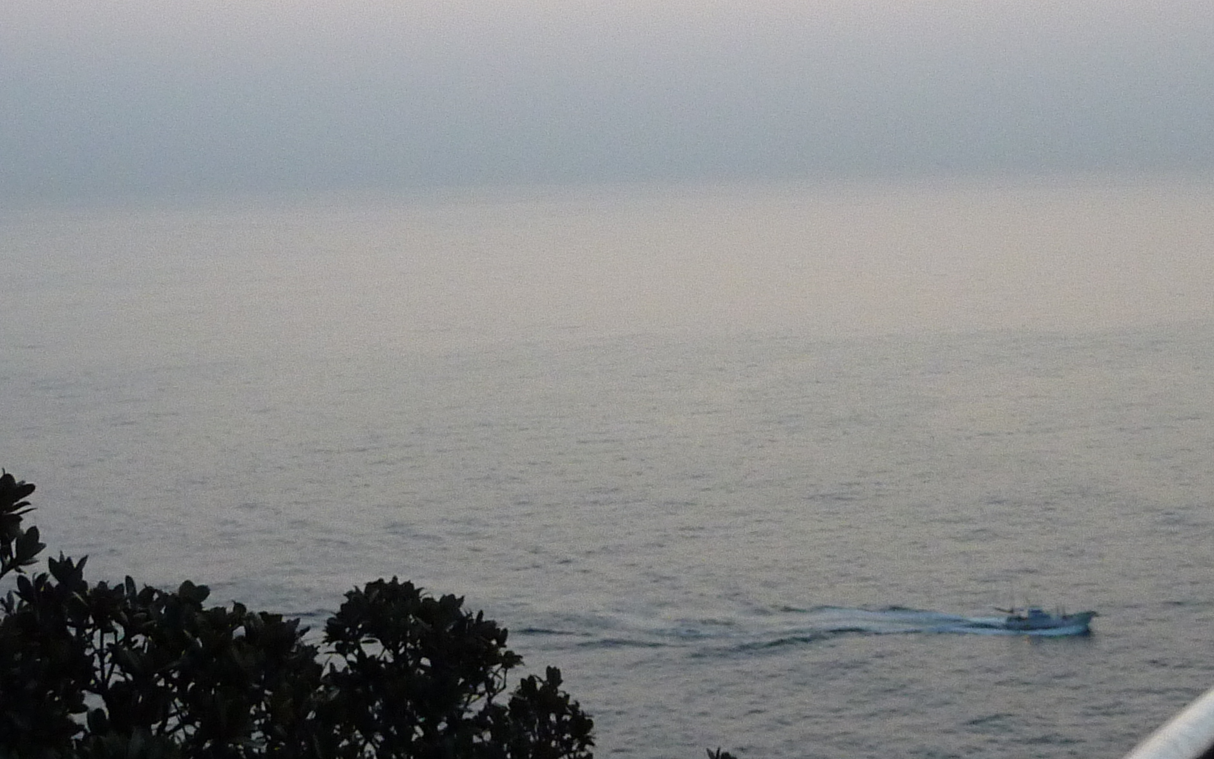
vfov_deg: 19.4
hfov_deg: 30.6
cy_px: 376
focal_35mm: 67
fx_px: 2217
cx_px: 620
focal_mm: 5.3
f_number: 3.5
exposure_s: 1/30
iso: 250
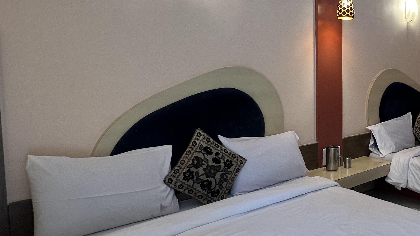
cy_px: 99
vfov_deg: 37.7
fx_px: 345
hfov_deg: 56.1
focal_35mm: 31
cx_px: 360
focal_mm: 1.57
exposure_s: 1/100
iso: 200
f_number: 1.8
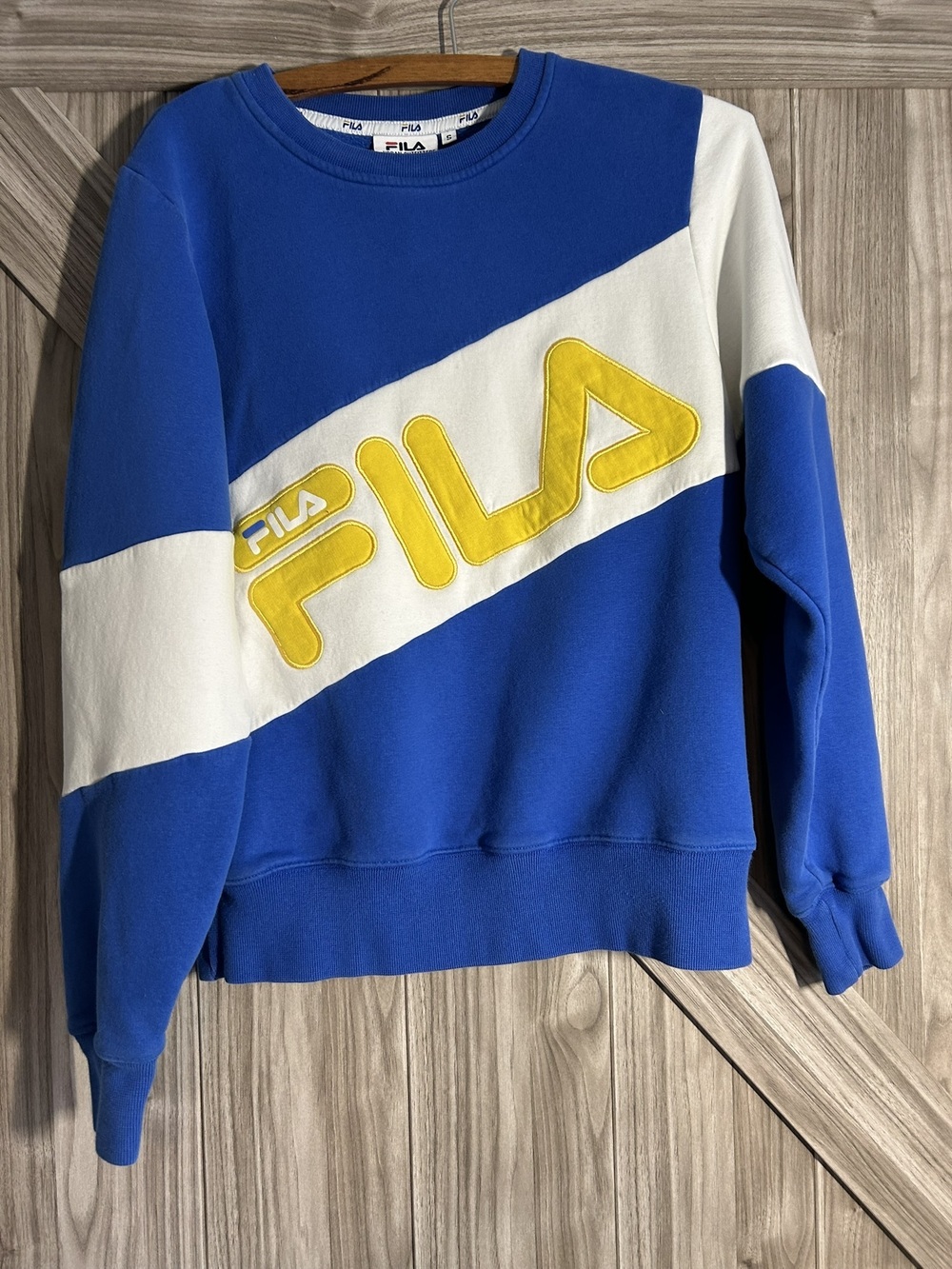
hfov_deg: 53.1
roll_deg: +1.9
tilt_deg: -3.0
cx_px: 476
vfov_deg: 67.3
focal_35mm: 26
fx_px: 953
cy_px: 634
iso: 125
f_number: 1.5
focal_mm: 5.7
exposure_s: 1/60
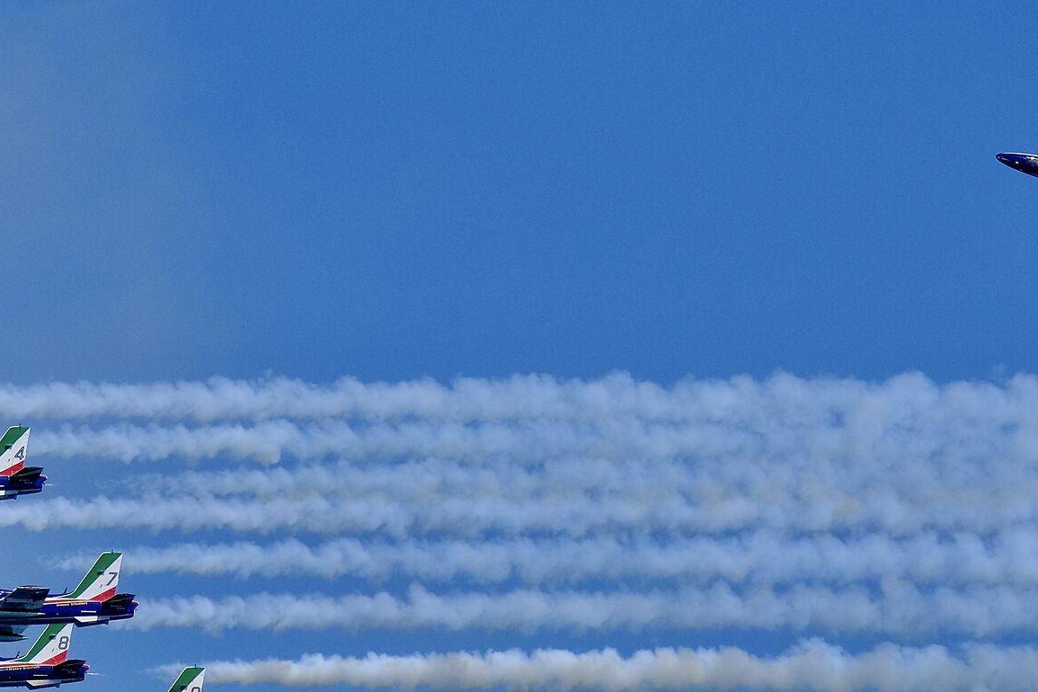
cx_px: 291
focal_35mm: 399
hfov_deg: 5.2
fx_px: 11504
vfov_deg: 3.4
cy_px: 403
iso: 640
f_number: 8
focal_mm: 128
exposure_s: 1/2500
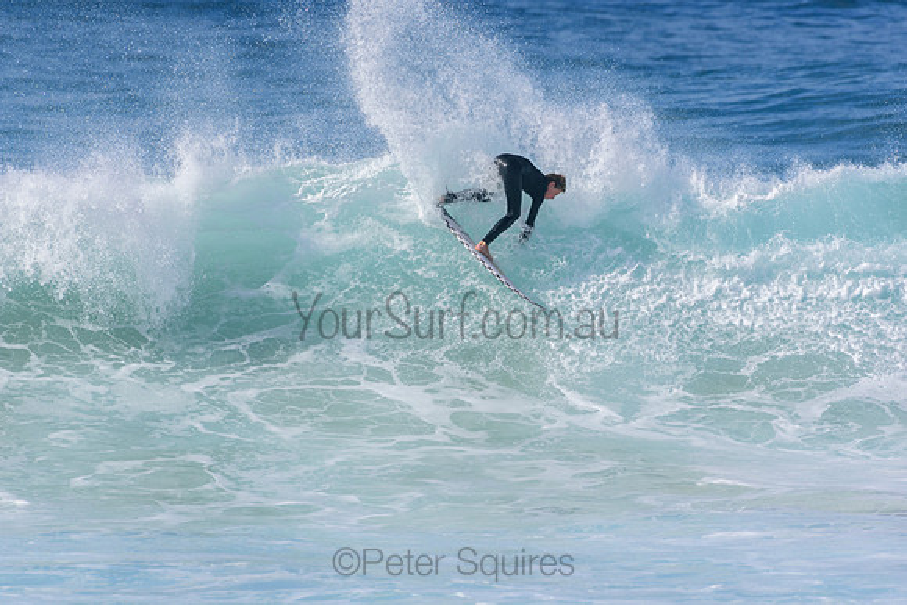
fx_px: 18899
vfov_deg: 1.8
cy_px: 302
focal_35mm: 750
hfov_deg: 2.7
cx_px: 454
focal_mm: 500
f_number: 5.6
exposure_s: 1/2000
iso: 250
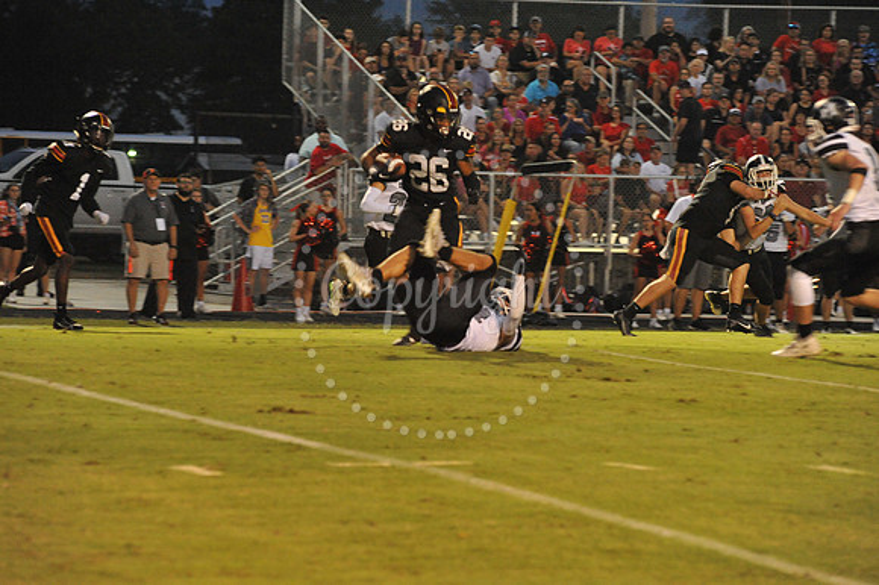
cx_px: 440
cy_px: 292
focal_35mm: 200
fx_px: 4880
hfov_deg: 10.3
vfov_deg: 6.9
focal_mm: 200
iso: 6400
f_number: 5.6
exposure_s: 1/200
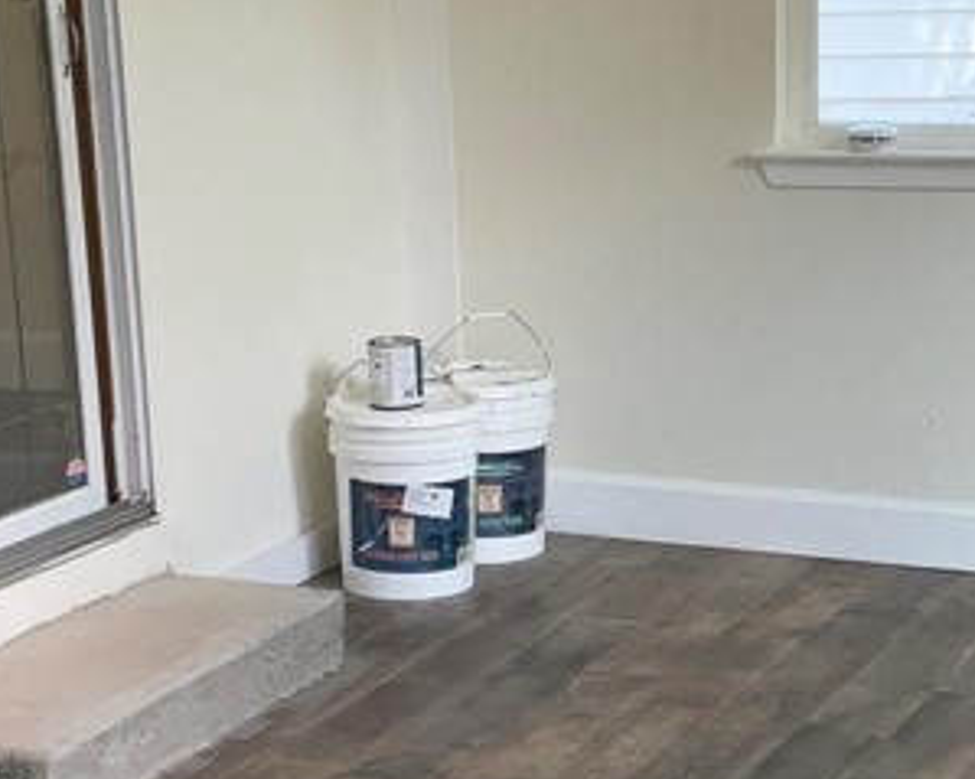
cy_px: 691
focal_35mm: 97
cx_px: 558
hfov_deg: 19.8
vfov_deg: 15.7
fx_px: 2798
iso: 25
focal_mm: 3
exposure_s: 1/120
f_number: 1.8
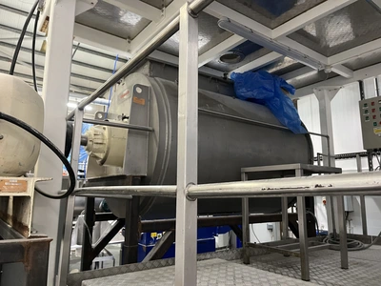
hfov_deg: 67.3
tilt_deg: +11.2
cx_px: 190
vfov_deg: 53.1
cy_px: 143
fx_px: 286
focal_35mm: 26
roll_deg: +0.3
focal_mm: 5.1
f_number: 1.6
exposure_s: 1/50
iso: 400
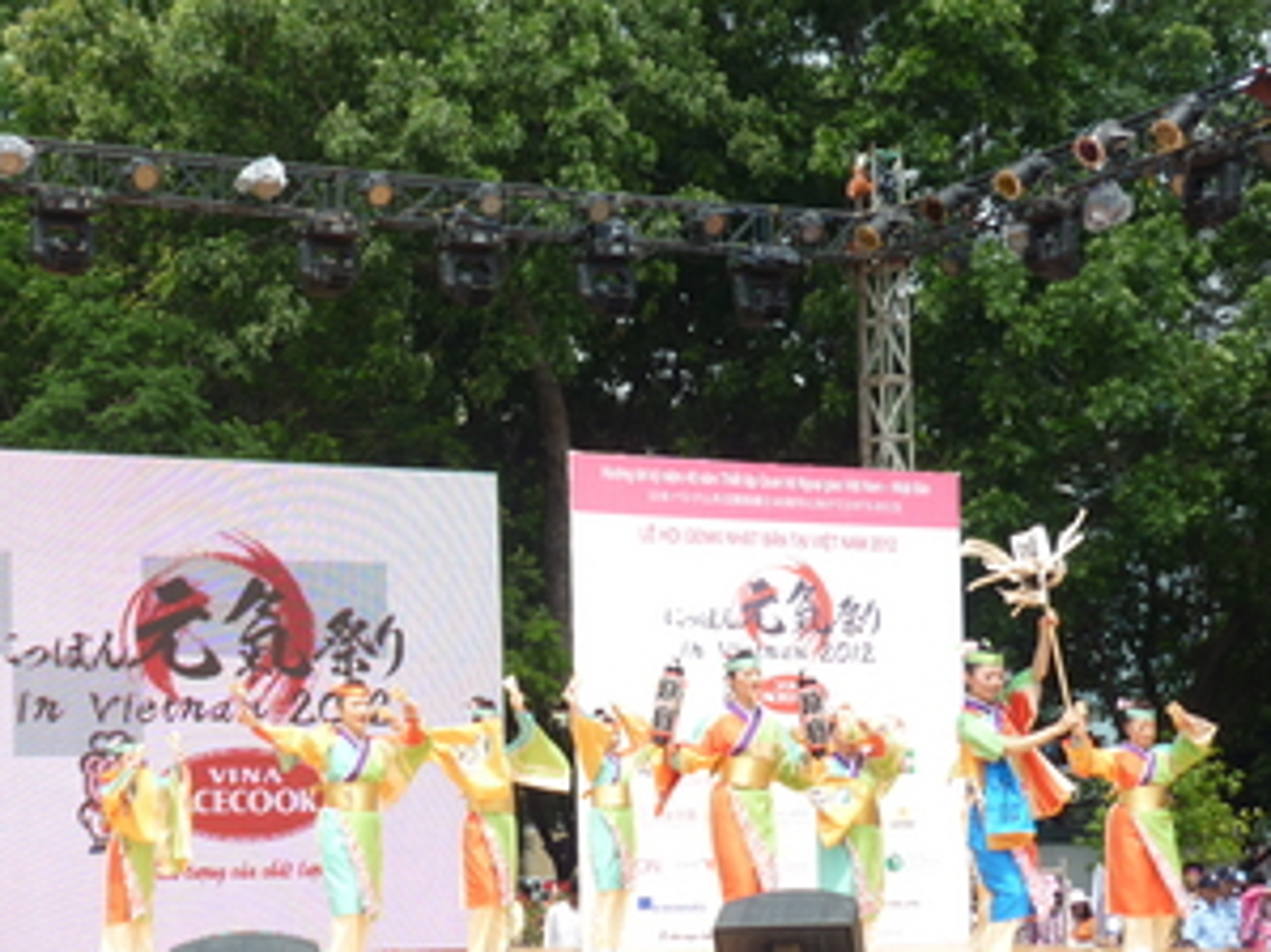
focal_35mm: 73
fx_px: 2679
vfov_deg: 20.1
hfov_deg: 26.5
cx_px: 434
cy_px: 640
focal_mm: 8.6
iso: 80
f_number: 3.3
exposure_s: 1/500
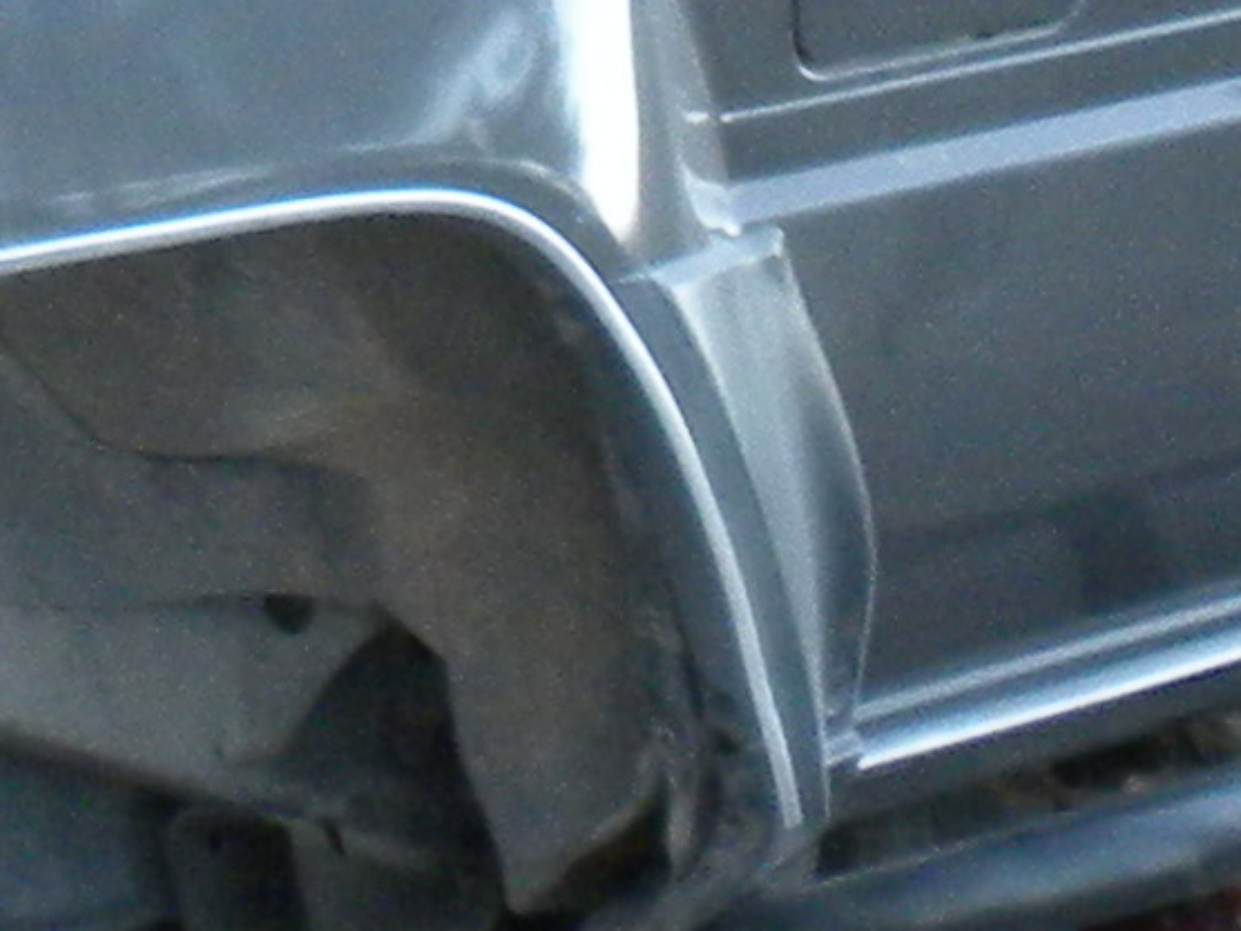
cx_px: -469
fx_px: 9536
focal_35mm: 266
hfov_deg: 7.4
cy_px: -286
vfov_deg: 5.6
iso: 264
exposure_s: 1/57.4
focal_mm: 6.6
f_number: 3.5
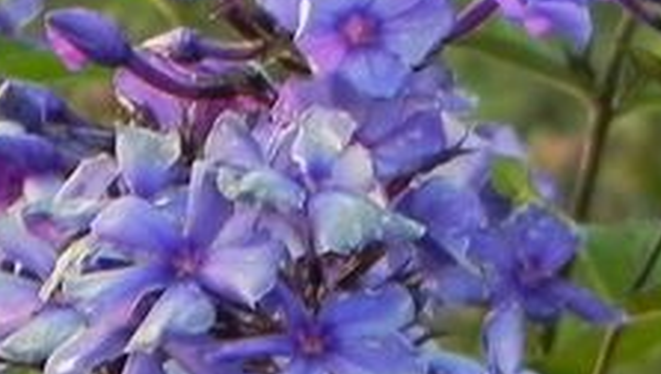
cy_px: 50
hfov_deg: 0.7
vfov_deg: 0.4
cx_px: 117
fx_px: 55287
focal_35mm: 3151
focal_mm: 107.6
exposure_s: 1/60
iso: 160
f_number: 5.6
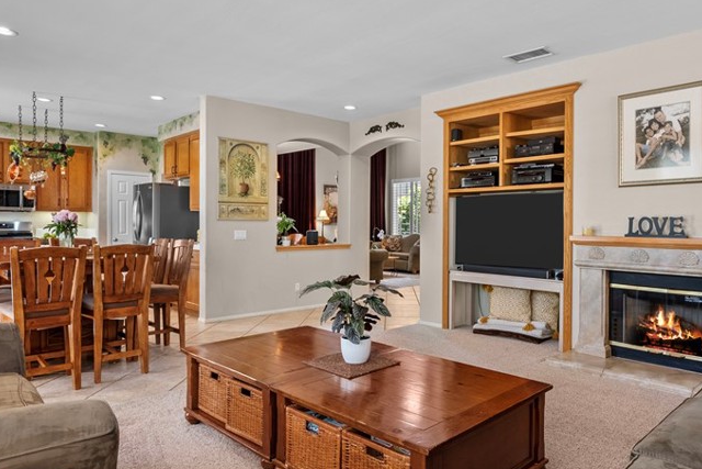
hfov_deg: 73.5
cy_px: 238
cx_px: 388
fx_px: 468
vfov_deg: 53.2
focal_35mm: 24
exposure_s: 1/2
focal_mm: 15
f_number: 9
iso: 250
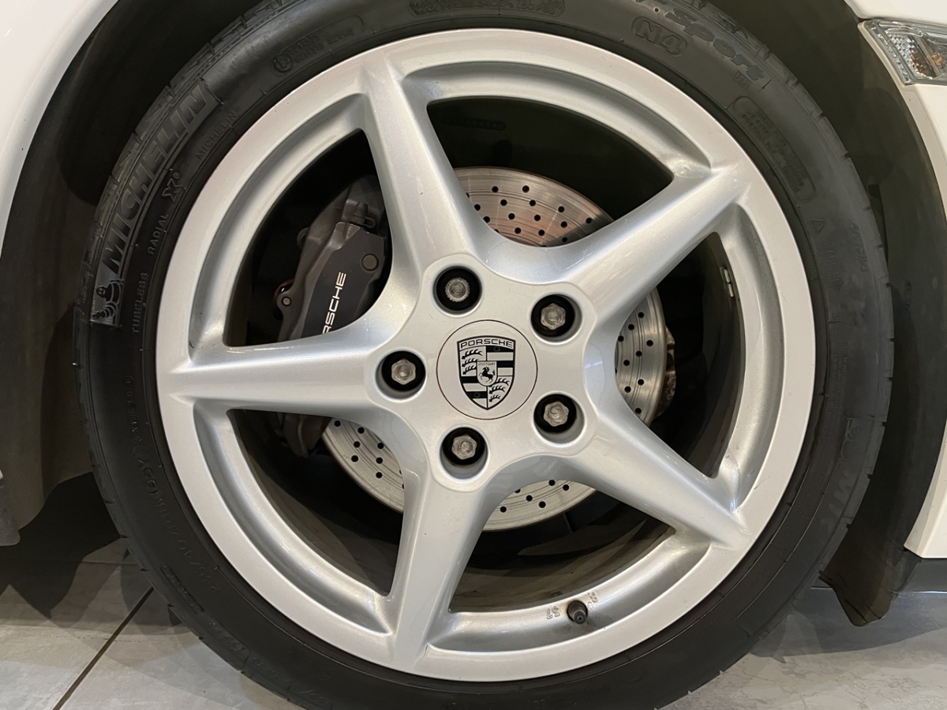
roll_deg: -3.1
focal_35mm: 28
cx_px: 474
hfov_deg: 63.4
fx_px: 766
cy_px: 355
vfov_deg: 49.7
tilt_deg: -7.5
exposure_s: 1/50
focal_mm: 3.99
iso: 160
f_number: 1.8
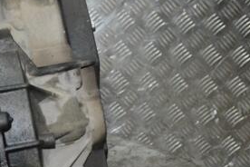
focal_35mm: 114
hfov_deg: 17.4
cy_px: 84
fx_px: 792
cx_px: -18
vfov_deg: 12.0
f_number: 7.1
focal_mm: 35
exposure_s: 1/60
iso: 3200
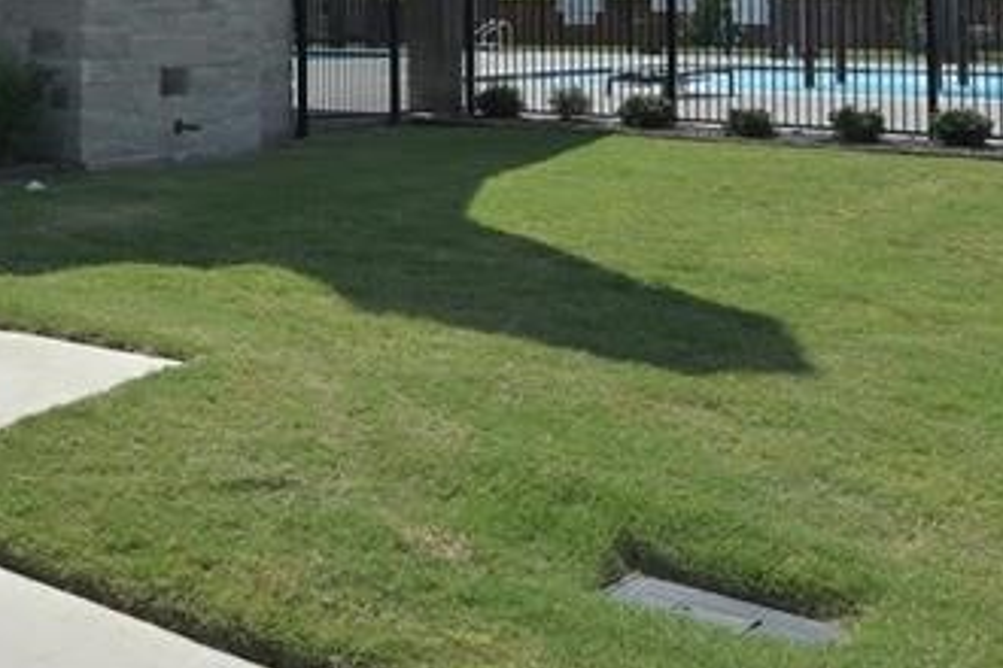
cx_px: -36
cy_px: -91
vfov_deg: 21.2
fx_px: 1687
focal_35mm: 61
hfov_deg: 30.4
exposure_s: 1/640
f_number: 13
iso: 200
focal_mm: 19.5
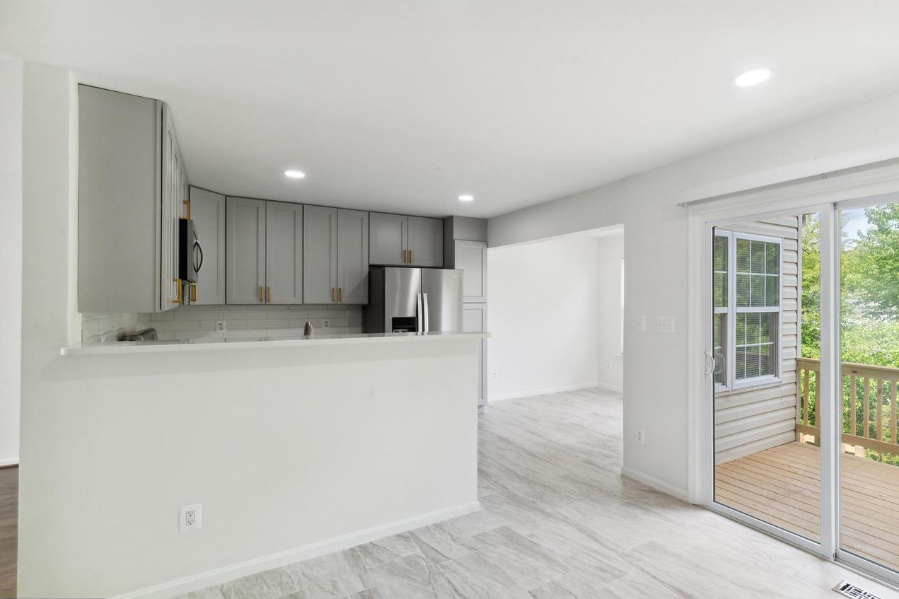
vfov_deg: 70.4
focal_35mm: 17
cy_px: 296
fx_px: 424
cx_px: 504
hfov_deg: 92.8
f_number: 10
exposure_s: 1/250
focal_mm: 15
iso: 1000
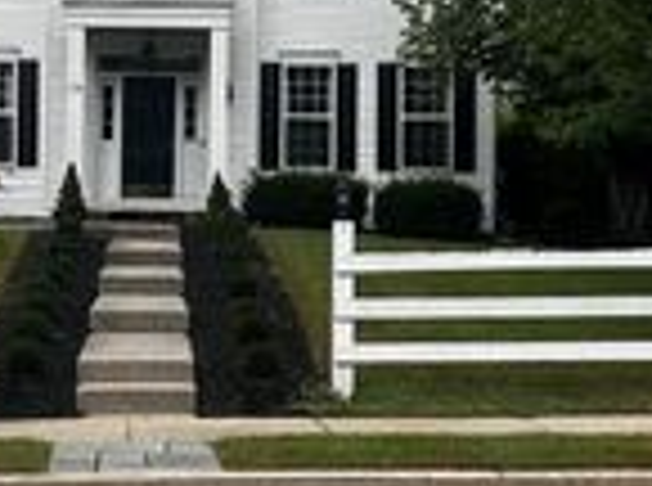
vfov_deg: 17.7
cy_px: 164
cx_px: 121
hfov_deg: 23.2
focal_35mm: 83
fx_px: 1559
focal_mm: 6.86
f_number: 1.78
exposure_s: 1/1304
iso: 80
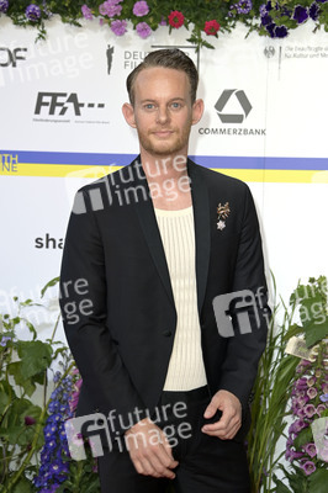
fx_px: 1342
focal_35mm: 98
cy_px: 246
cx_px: 164
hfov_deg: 13.9
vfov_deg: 20.8
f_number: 6.3
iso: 640
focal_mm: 98
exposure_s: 1/250
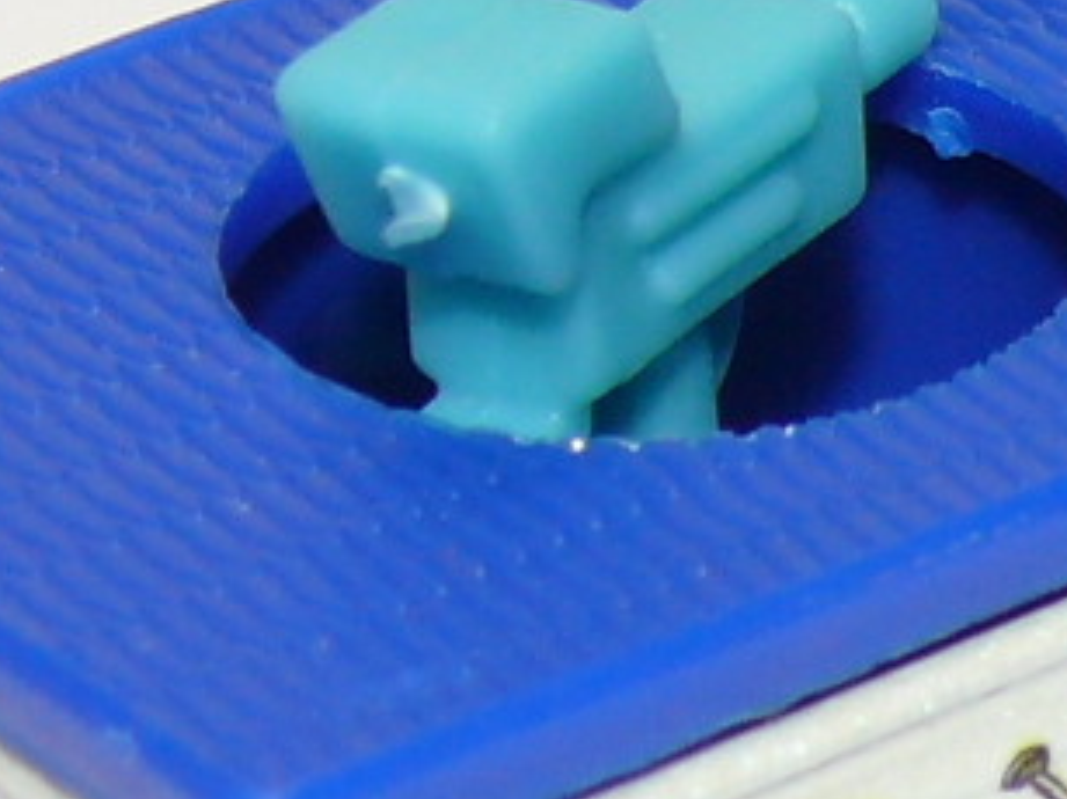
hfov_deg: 5.1
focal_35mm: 386
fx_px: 11893
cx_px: 1397
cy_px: 660
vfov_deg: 3.8
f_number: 4
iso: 100
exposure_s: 1/30
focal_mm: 11.1
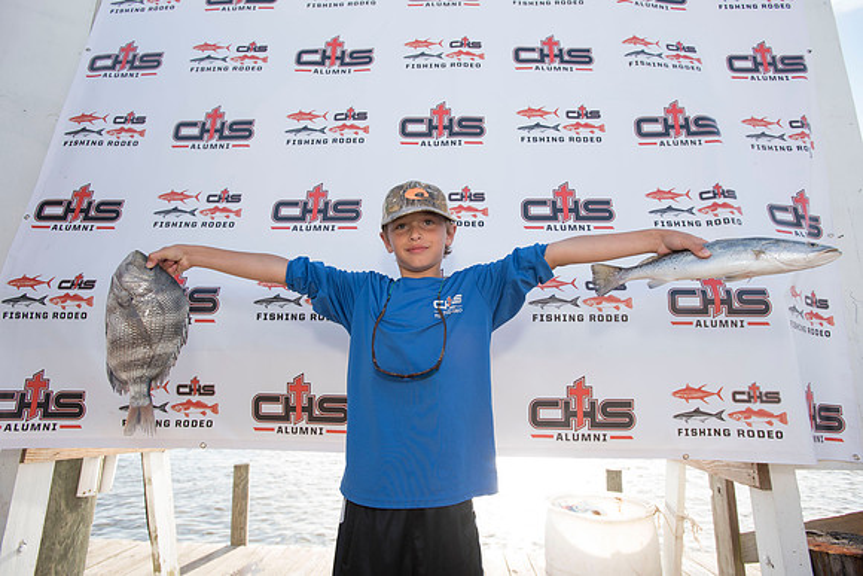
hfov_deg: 86.9
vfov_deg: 64.6
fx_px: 456
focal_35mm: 19
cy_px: 288
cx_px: 432
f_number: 4.5
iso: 250
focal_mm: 19
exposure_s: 1/400
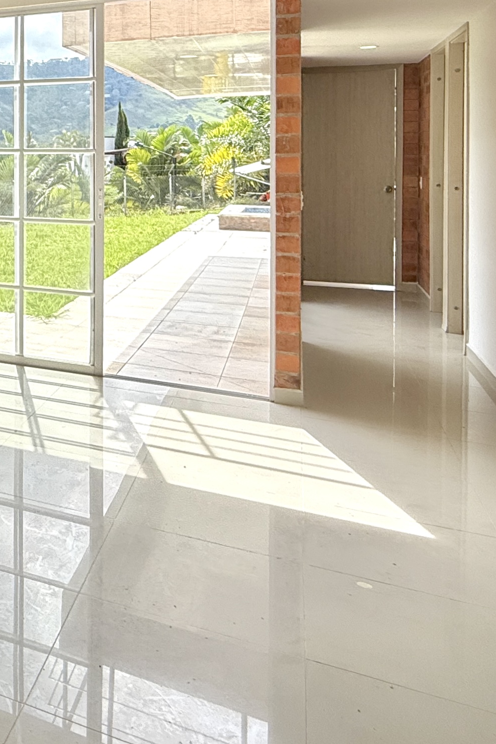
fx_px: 785
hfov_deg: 27.0
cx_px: -209
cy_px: 155
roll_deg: -1.4
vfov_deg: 48.0
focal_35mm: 38
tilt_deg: -0.1
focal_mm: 2.22
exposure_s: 1/901
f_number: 2.2
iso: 64
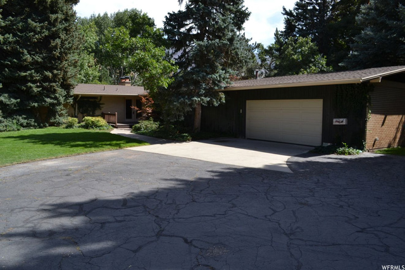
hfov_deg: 67.4
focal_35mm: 27
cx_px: 202
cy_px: 135
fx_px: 304
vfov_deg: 47.9
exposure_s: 1/200
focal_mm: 18
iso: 100
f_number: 7.1
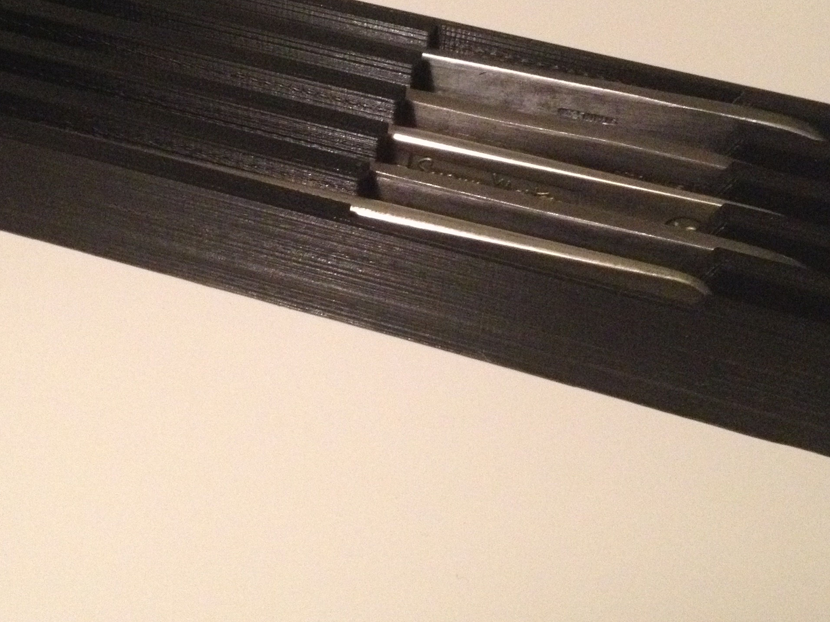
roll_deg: -4.1
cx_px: 369
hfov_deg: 32.2
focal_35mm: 60
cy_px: 215
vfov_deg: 24.3
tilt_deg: -44.7
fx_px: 1439
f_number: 2.4
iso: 500
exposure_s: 1/17
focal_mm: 4.28
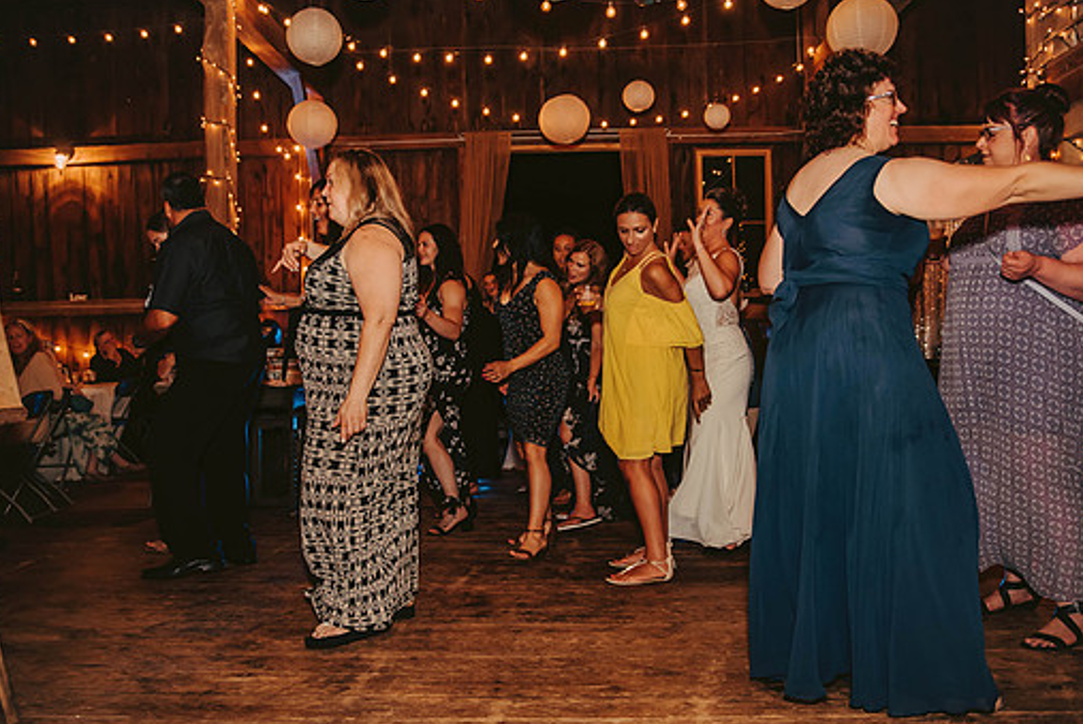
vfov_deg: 41.2
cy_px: 373
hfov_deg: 58.7
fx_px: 963
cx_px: 553
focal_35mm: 32
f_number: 2.8
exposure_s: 1/125
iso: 1250
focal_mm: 28
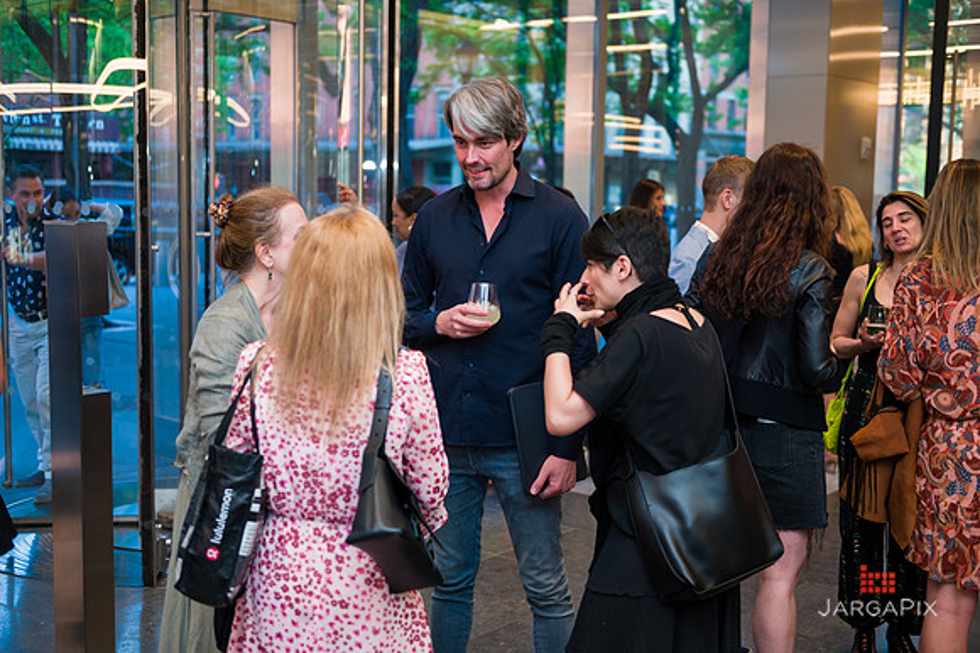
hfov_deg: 43.6
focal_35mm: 45
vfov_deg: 29.8
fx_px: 1224
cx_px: 490
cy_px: 326
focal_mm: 45
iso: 400
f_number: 3.2
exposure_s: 1/200
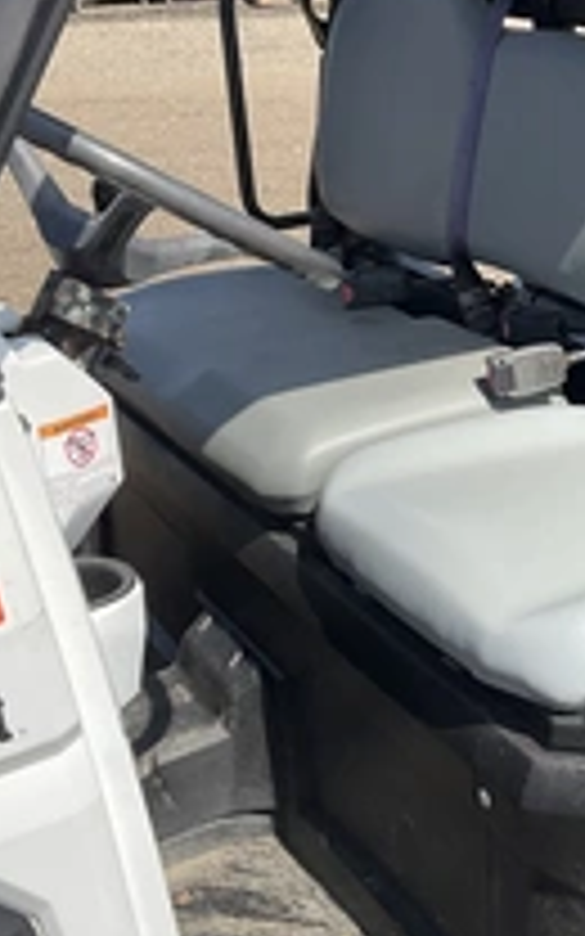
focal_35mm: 59
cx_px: 522
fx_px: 1505
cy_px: 428
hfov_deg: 21.5
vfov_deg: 34.5
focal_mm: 3
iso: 25
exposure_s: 1/1279
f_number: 1.8
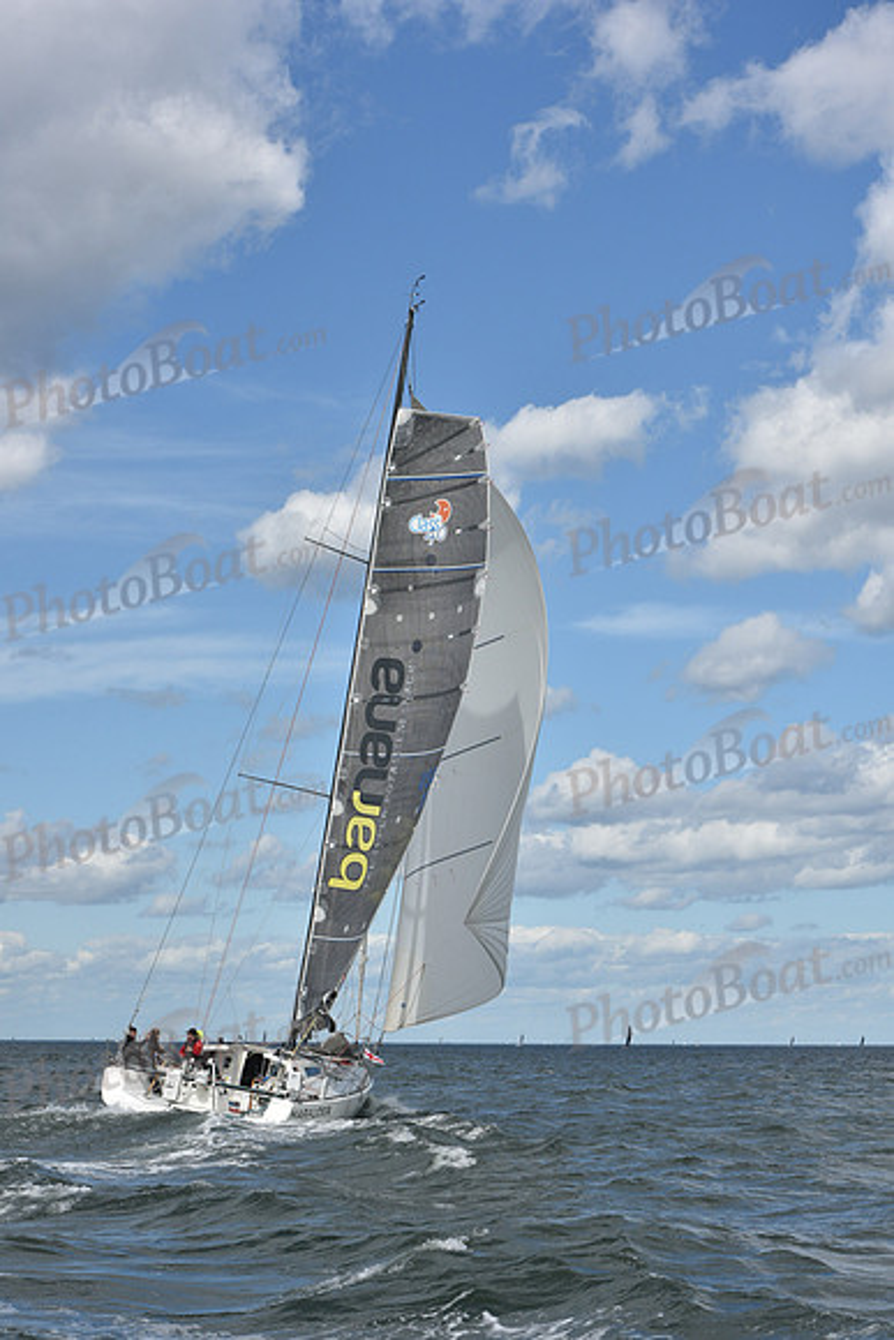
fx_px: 2606
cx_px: 447
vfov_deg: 28.8
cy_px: 670
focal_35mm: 70
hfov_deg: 19.5
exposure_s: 1/1000
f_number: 10
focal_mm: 70
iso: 320
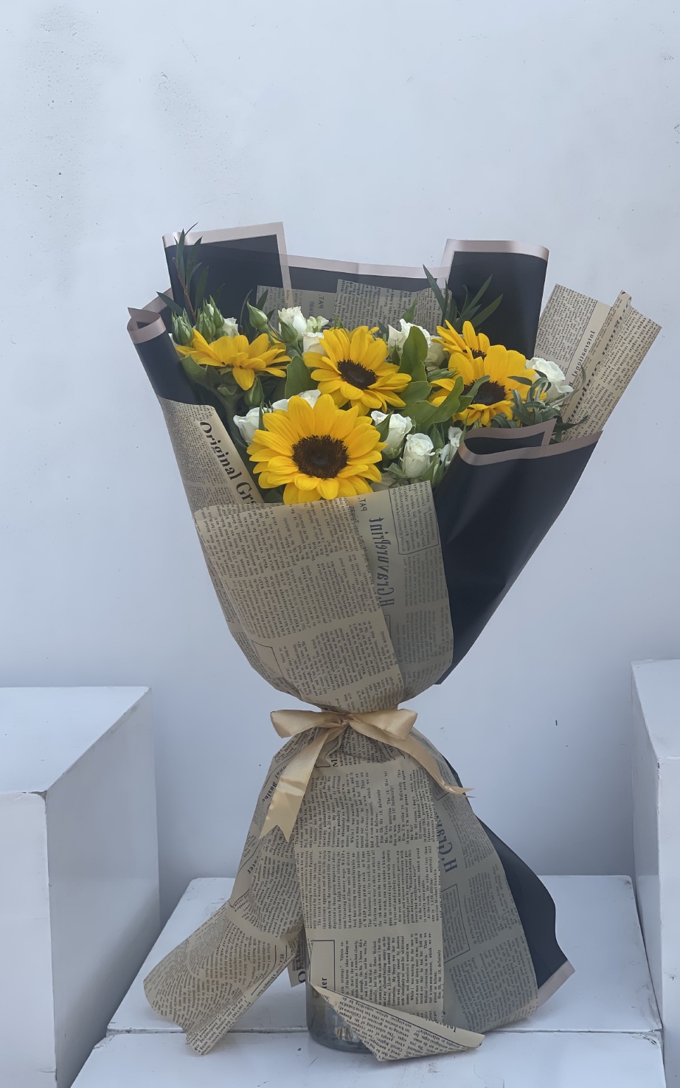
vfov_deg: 29.8
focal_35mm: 69
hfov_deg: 18.9
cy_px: 542
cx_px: 371
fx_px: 2046
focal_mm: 7.5
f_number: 2.2
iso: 20
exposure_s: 1/421
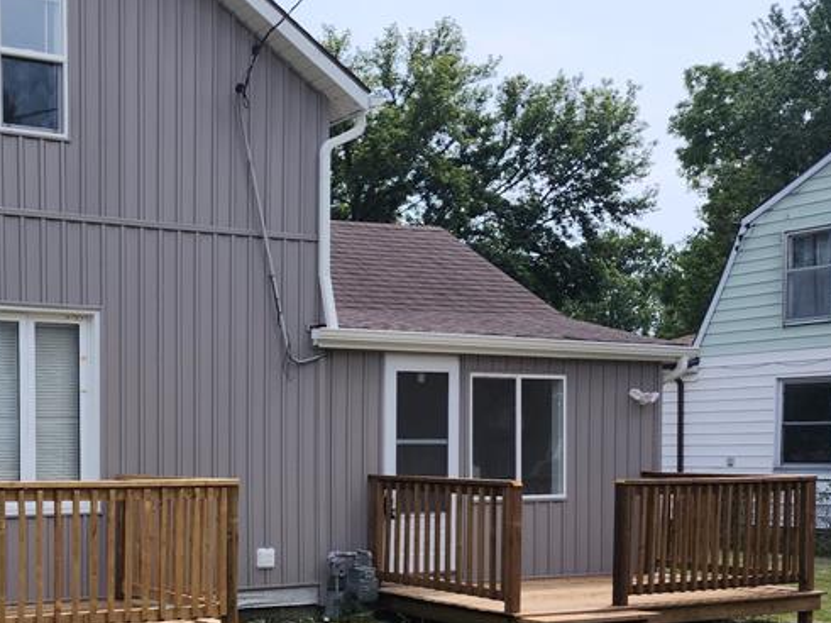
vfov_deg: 29.5
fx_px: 1152
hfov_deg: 36.9
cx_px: 69
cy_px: 501
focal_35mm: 48
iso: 25
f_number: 1.8
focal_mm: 5.54
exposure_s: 1/1542
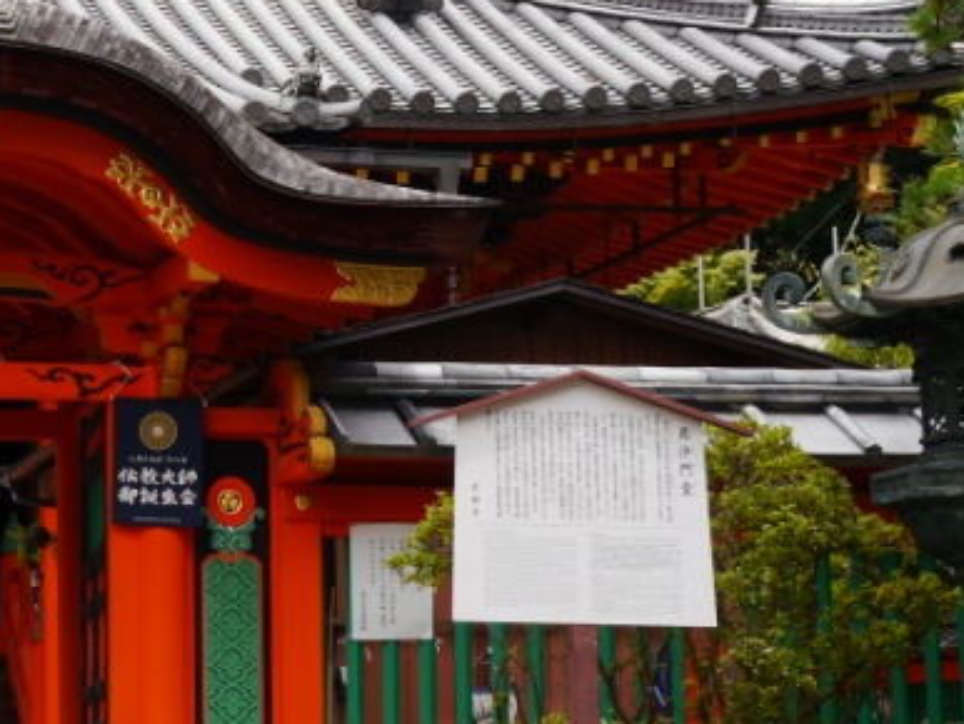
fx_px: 2954
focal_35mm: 106
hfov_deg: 17.6
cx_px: -222
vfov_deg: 14.0
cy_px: 227
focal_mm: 20
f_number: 7.1
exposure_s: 1/250
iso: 160
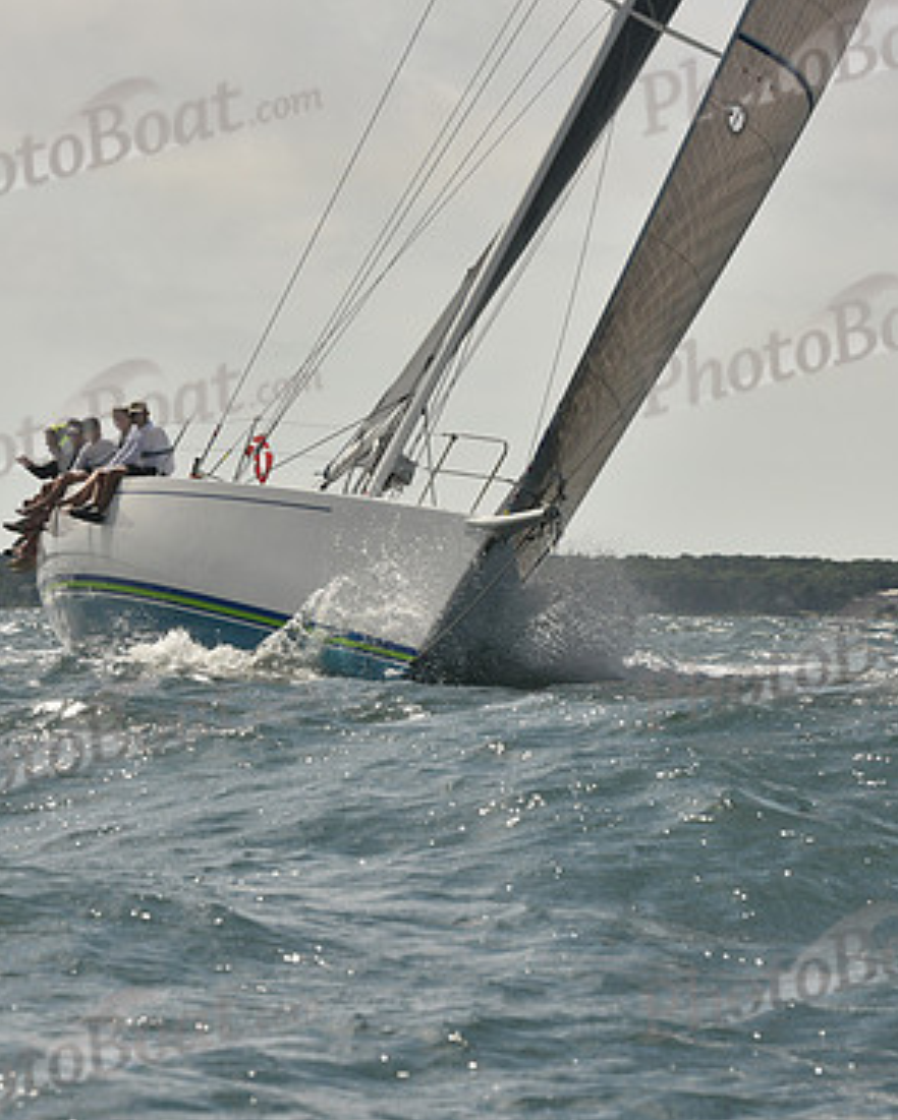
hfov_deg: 9.3
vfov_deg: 11.6
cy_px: 539
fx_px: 5510
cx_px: 483
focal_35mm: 166
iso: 320
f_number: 9
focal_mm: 112
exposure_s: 1/800
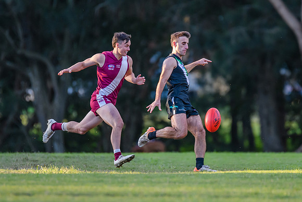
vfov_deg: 2.3
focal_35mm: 587
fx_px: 4924
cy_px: 87
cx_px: 161
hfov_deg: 3.5
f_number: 2.8
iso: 1400
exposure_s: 1/1250
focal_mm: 300
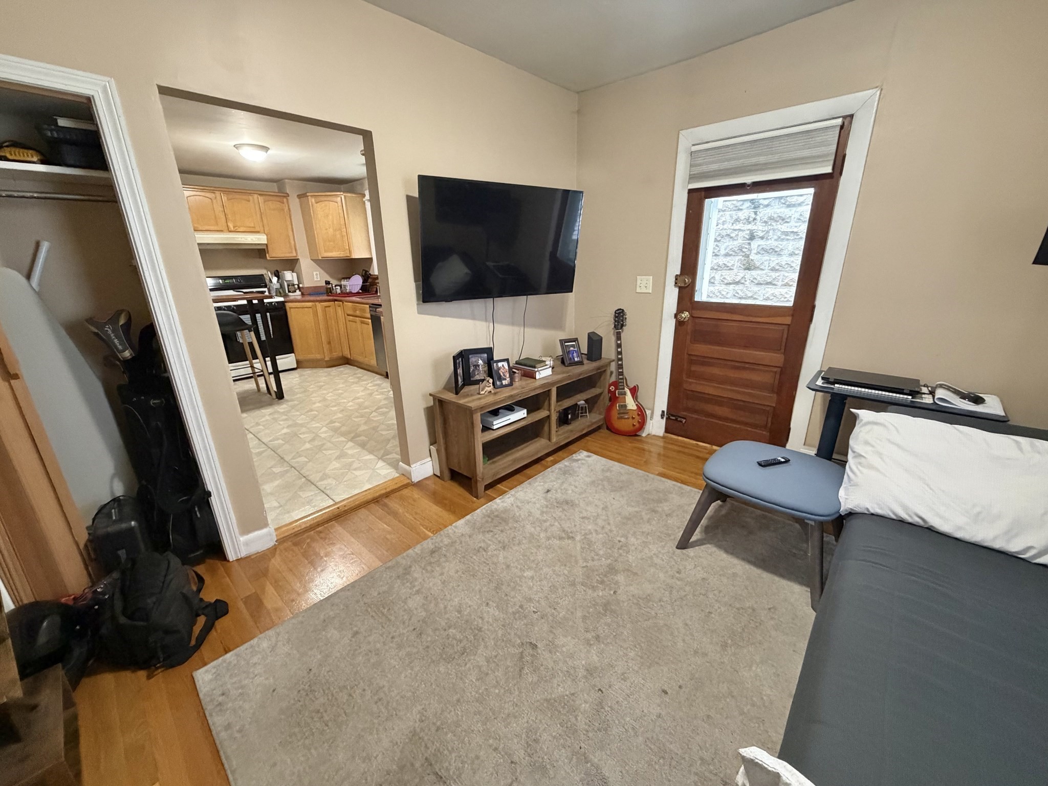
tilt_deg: -17.9
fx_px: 424
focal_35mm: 14
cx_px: 524
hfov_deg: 102.1
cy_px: 393
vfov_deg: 85.7
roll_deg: +2.1
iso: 500
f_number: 2.2
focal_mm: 2.22
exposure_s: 1/60
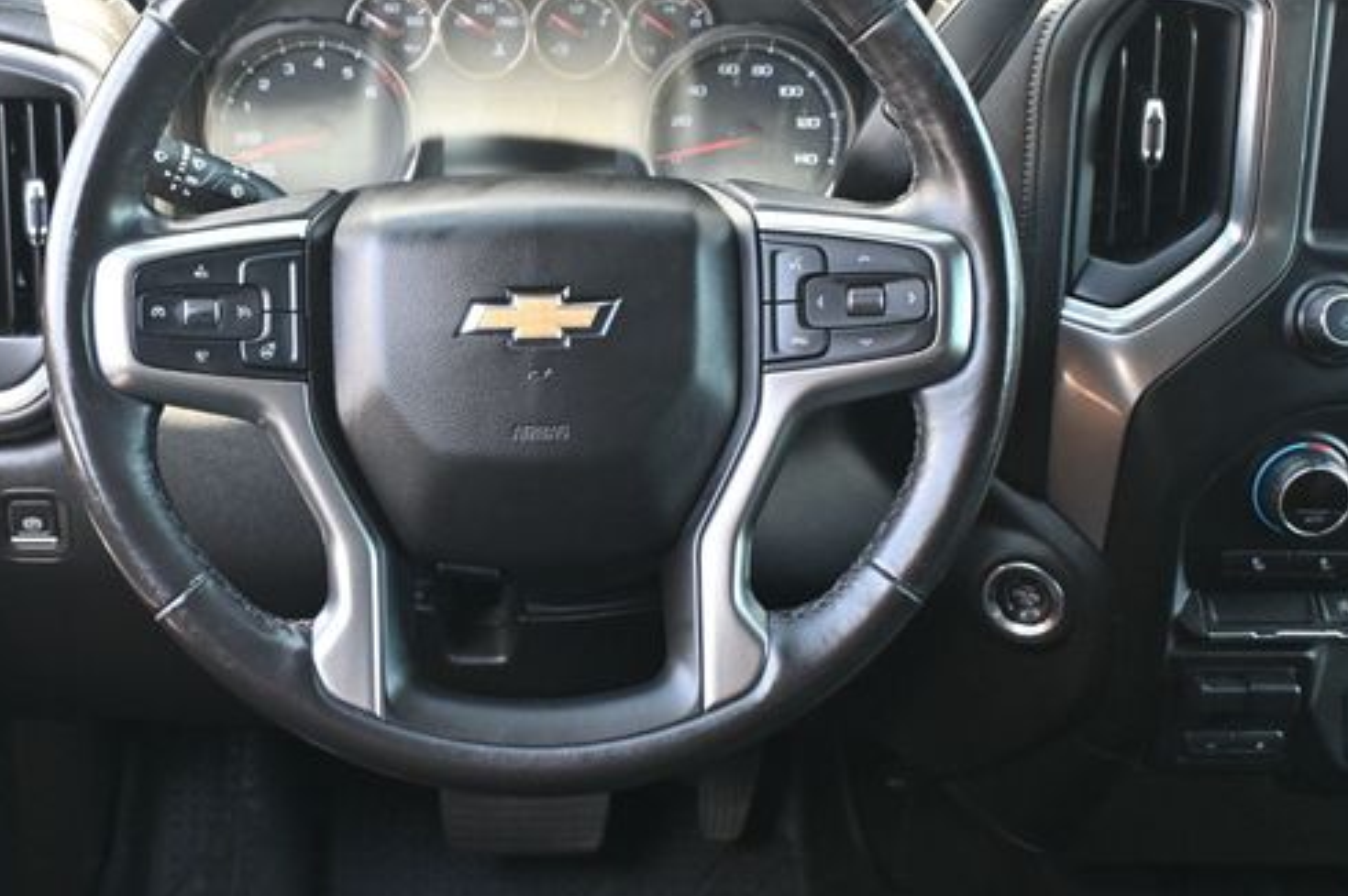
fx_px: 1759
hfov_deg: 41.7
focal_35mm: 47
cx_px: 539
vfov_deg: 28.5
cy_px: 316
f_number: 4.2
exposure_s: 1/125
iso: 1000
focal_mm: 24
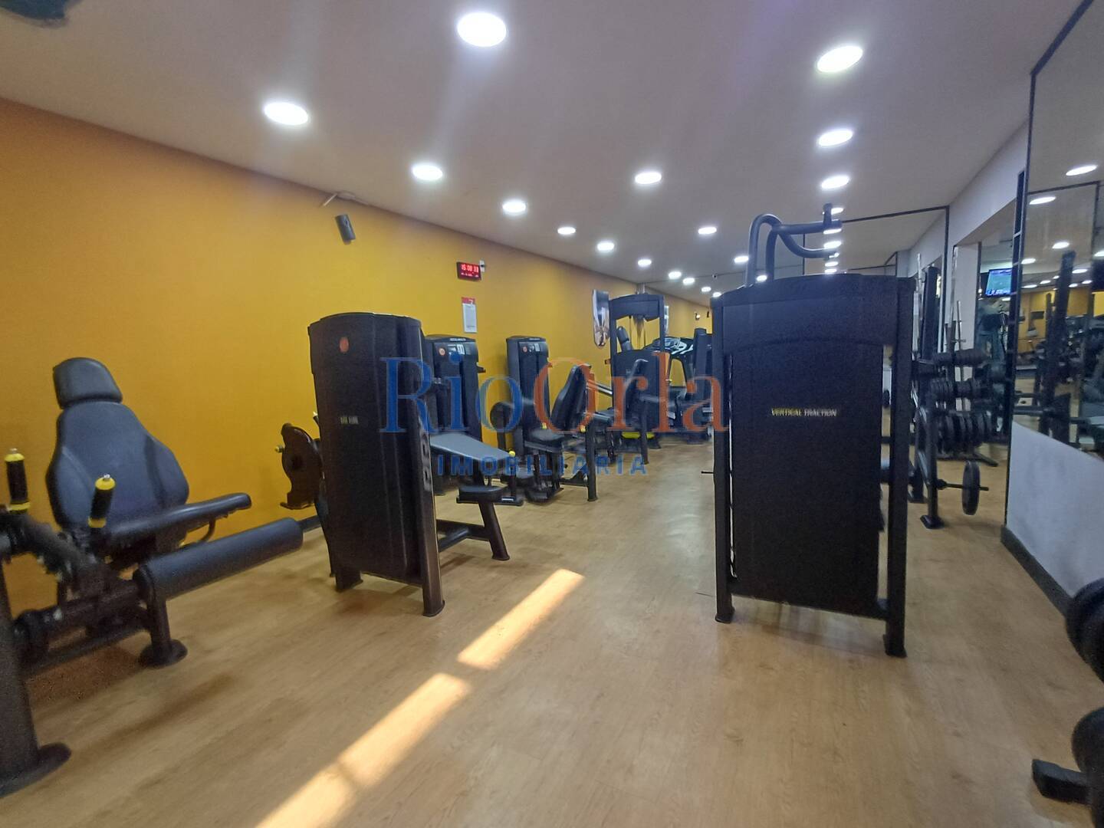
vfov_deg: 78.1
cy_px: 414
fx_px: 510
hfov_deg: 94.5
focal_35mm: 16
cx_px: 552
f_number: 2.2
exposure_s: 1/24
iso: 200
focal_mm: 1.64
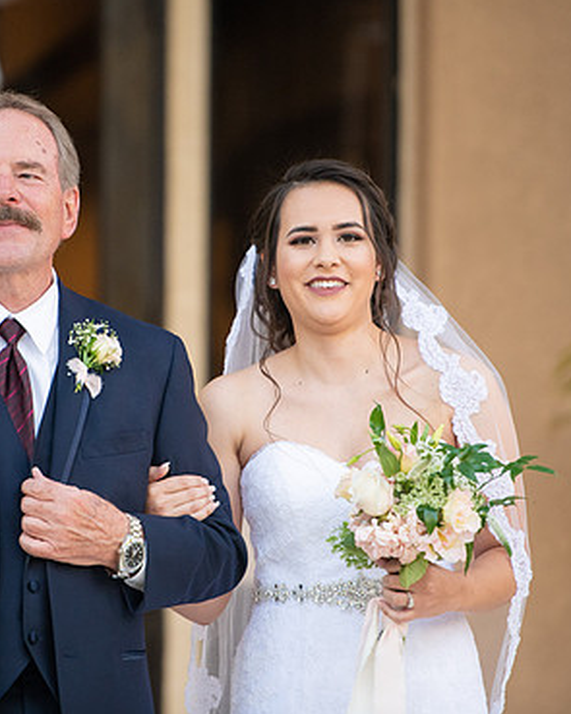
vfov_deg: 6.6
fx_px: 6234
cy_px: 349
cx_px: 201
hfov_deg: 5.2
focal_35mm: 295
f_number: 2.8
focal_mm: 200
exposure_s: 1/500
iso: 1000
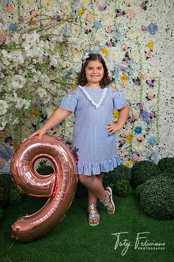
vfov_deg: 51.9
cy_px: 131
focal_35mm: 37
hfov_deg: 35.9
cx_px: 87
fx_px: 268
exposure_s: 1/125
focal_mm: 37
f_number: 4.5
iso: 800
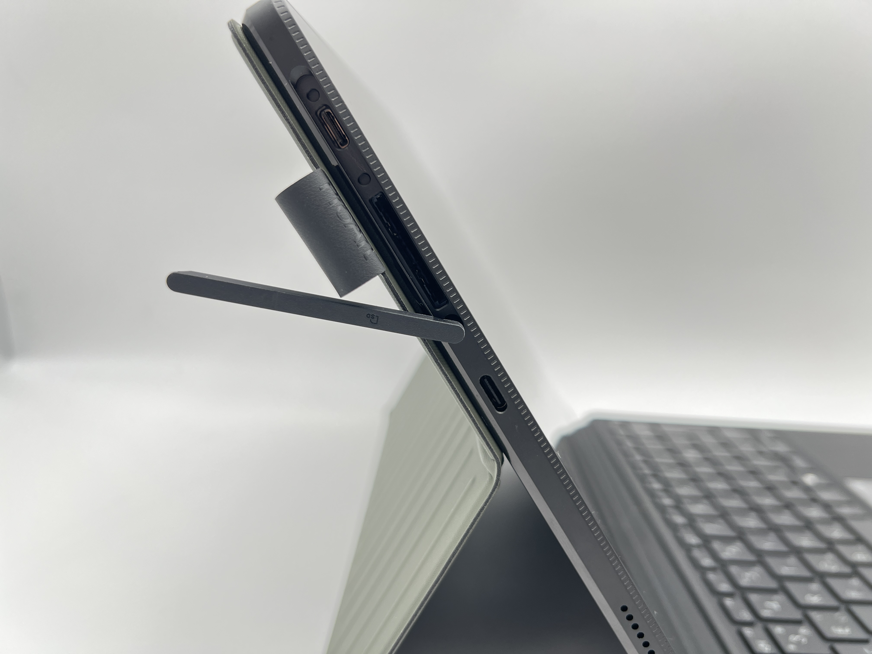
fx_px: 655
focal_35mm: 26
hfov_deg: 67.3
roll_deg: -2.8
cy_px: 327
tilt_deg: -12.0
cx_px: 436
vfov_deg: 53.1
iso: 80
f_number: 1.5
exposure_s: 1/121
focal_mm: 5.7
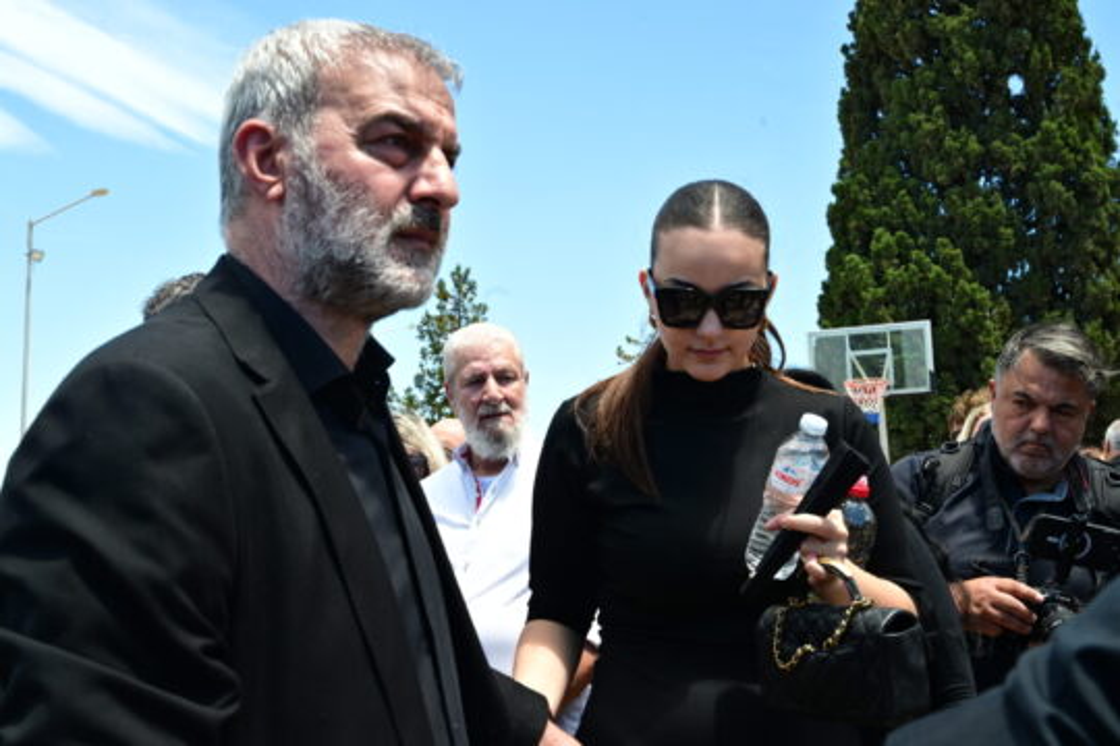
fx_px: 1338
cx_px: 560
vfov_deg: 31.2
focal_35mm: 43
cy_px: 373
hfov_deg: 45.4
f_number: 11
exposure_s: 1/320
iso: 800
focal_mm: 43
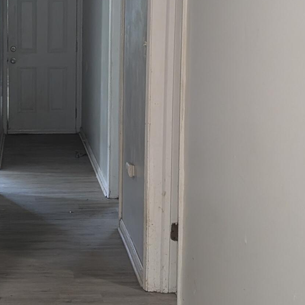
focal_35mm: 77
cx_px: 19
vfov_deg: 22.3
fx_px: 768
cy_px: 87
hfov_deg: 21.9
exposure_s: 1/120
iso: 1014
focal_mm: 6.9
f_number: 1.68
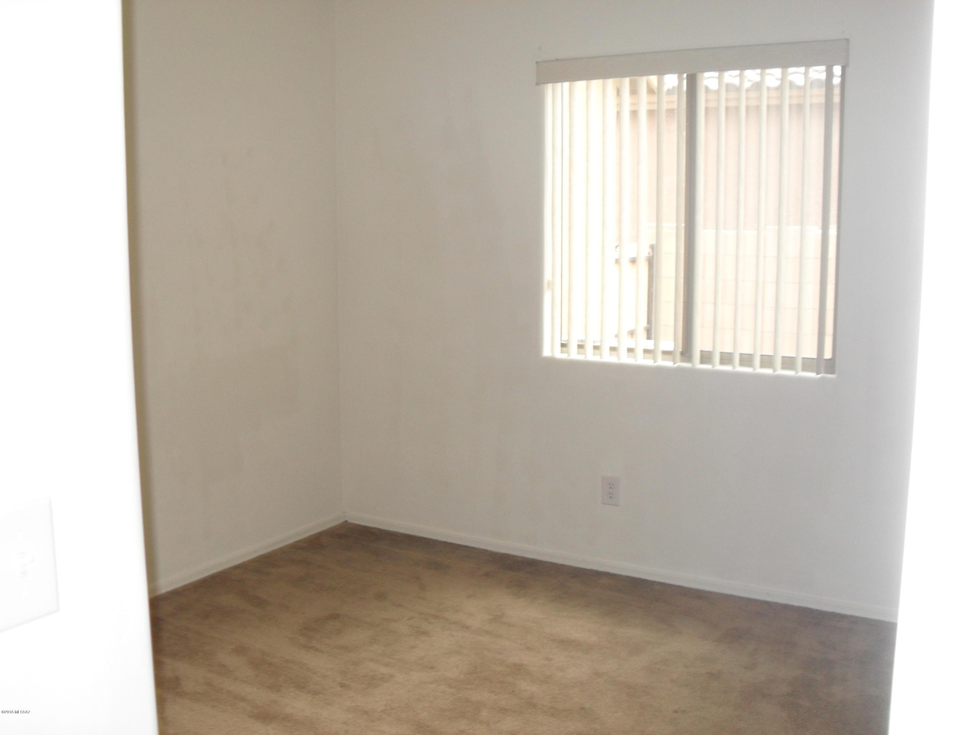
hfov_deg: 52.6
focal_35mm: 35
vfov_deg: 40.7
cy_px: 368
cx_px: 490
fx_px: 991
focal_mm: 6.2
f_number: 2.8
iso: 200
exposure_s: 1/45
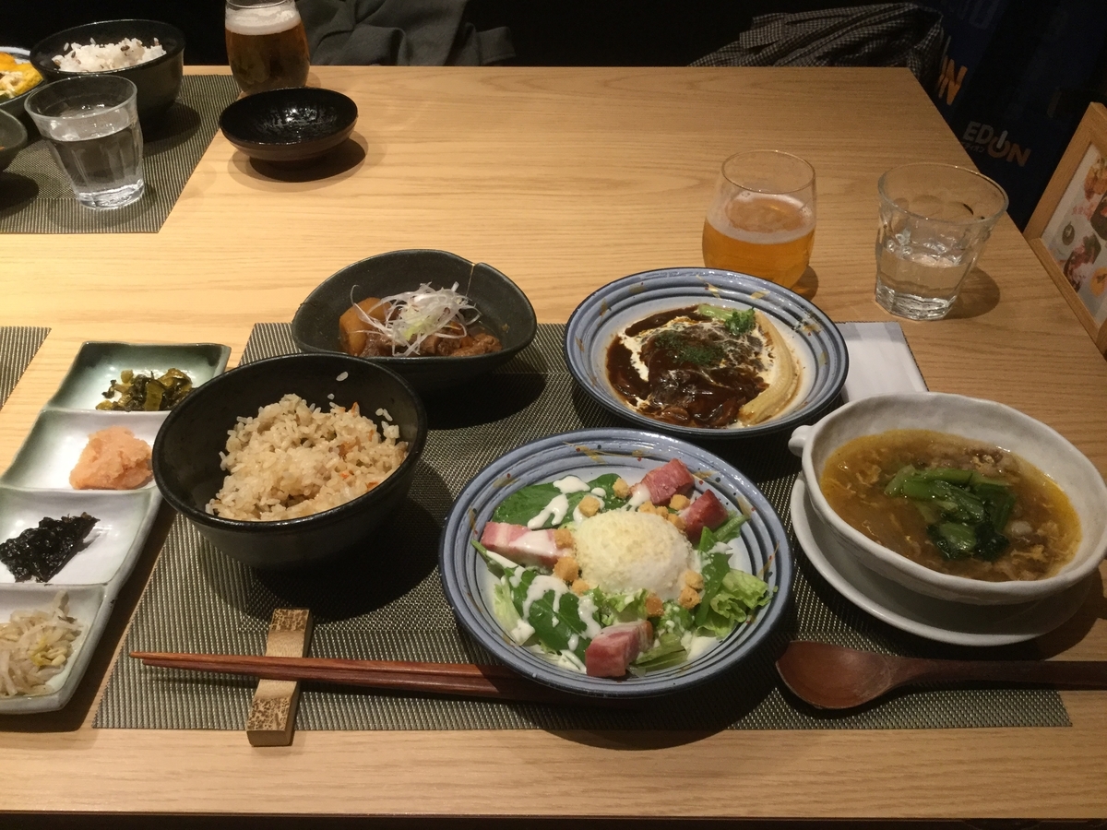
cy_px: 415
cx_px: 554
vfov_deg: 45.4
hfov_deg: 58.4
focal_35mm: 31
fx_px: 991
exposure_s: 1/30
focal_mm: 3.3
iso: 100
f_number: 2.4
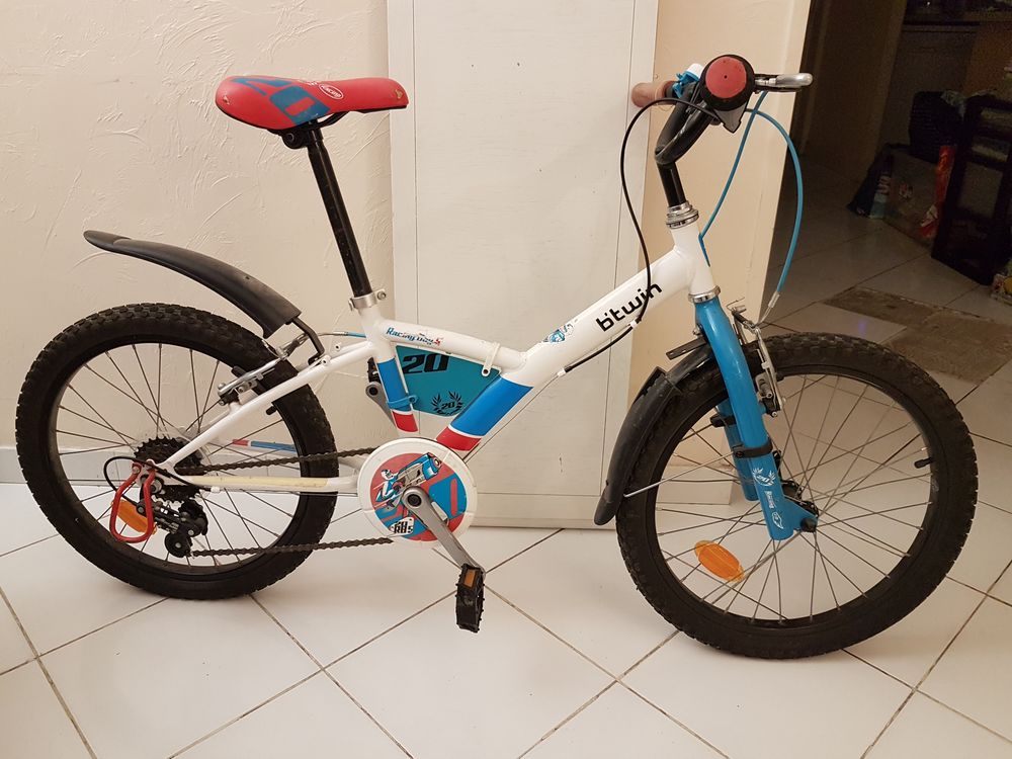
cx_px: 506
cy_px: 380
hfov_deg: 67.3
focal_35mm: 26
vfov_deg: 53.1
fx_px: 760
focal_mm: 4.2
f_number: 1.7
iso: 200
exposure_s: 1/25
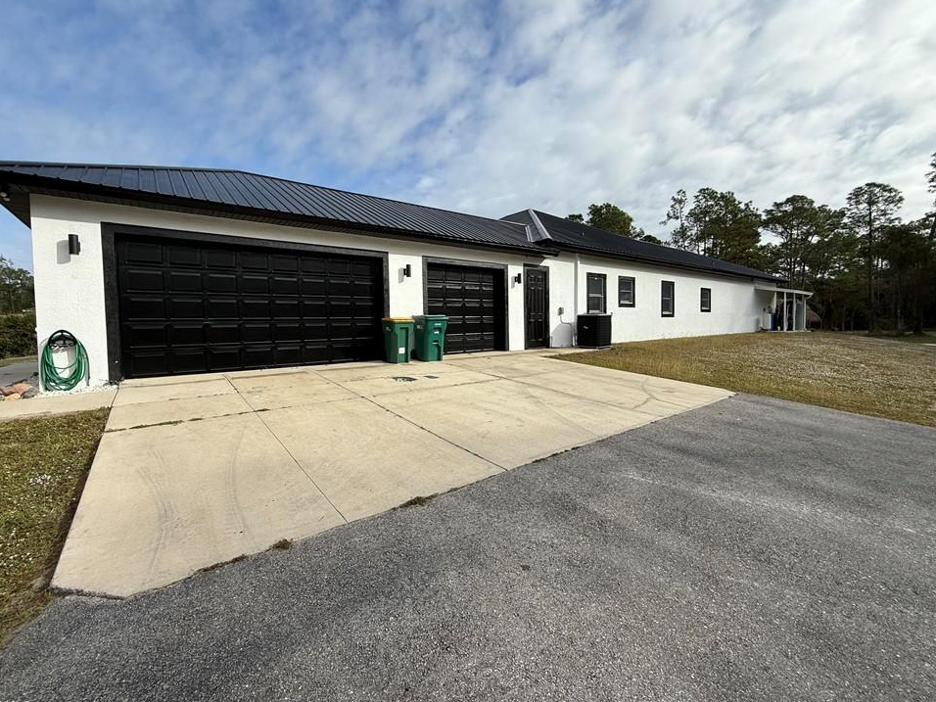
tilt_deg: -2.2
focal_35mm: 15
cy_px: 340
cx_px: 460
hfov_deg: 98.2
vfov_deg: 81.7
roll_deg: +1.0
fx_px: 406
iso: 50
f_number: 2.2
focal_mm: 2.22
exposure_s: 1/1961
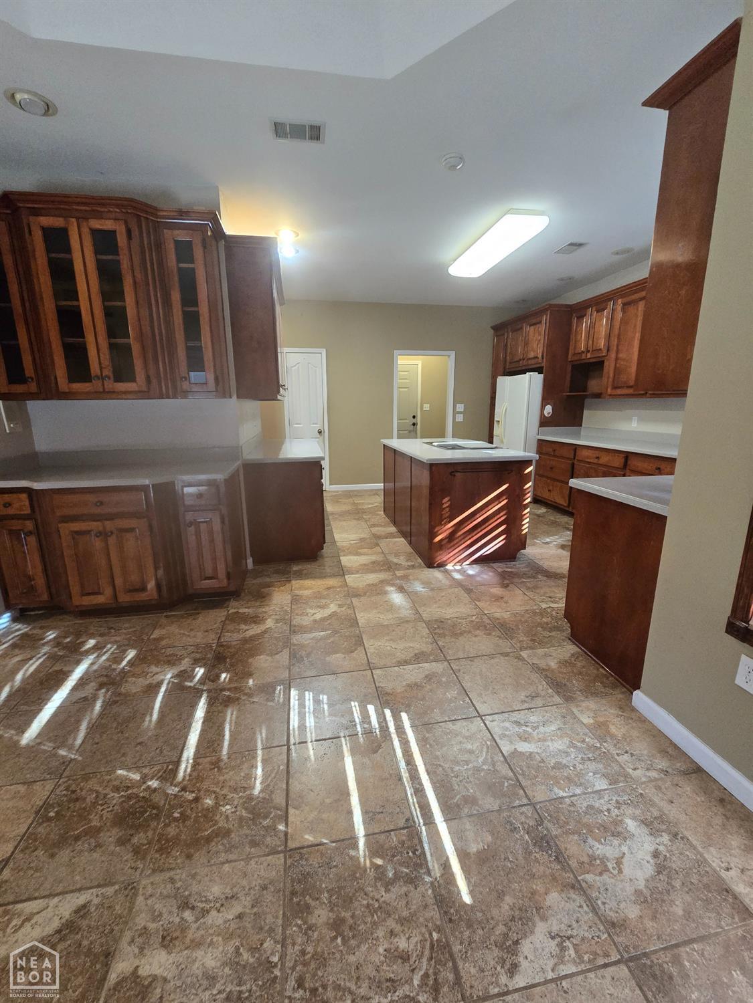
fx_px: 377
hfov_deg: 89.9
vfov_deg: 106.2
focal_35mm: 13
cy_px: 502
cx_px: 376
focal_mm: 2.2
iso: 640
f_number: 2.2
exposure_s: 1/60
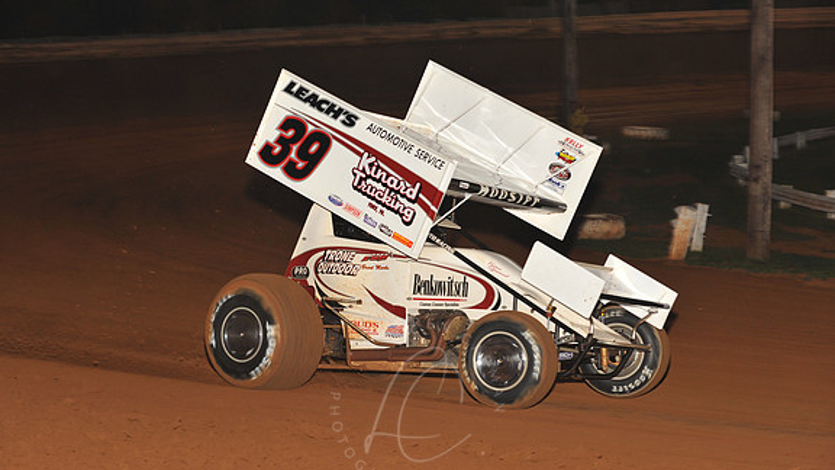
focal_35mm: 118
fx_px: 2613
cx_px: 416
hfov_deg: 18.2
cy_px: 271
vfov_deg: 10.3
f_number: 6.3
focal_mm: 112
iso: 800
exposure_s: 1/320
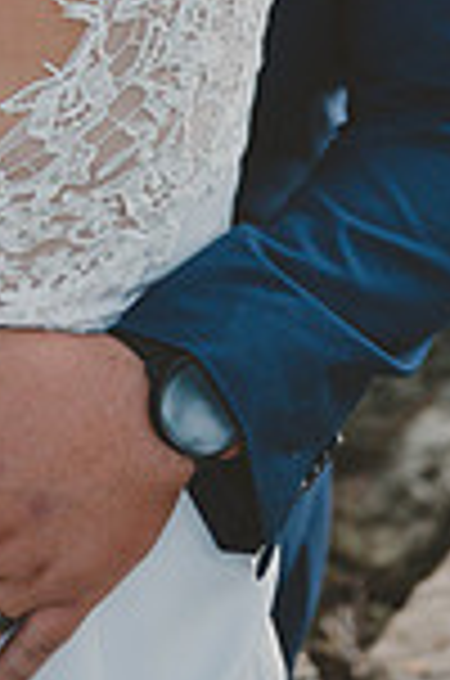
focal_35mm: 94
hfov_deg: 14.2
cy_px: -99
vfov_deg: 20.5
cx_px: -11
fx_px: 1771
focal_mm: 31.5
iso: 1400
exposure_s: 1/125
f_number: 2.8
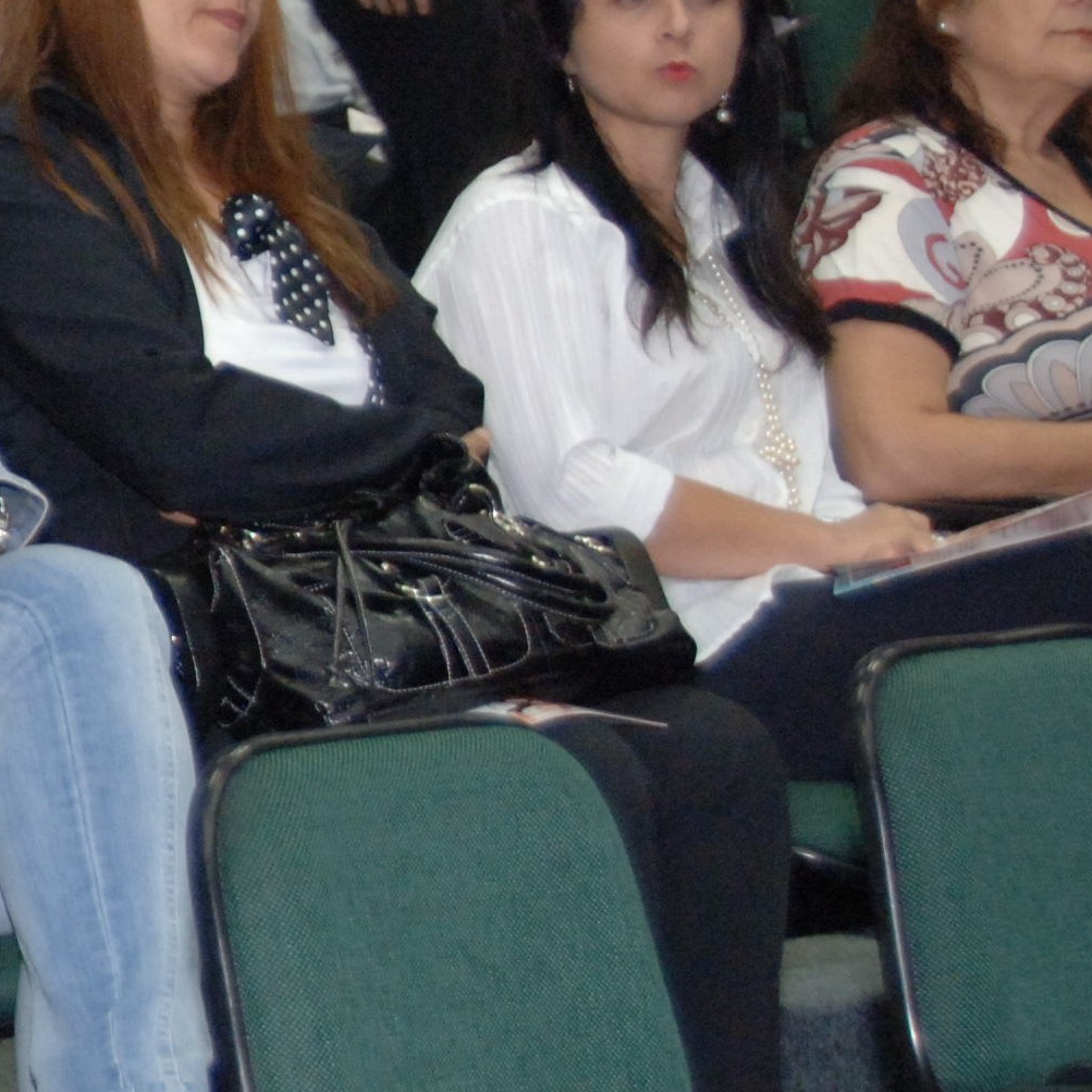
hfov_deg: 8.6
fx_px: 6995
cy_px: 195
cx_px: -847
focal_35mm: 196
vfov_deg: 8.9
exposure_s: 1/60
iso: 800
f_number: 4.5
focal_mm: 36
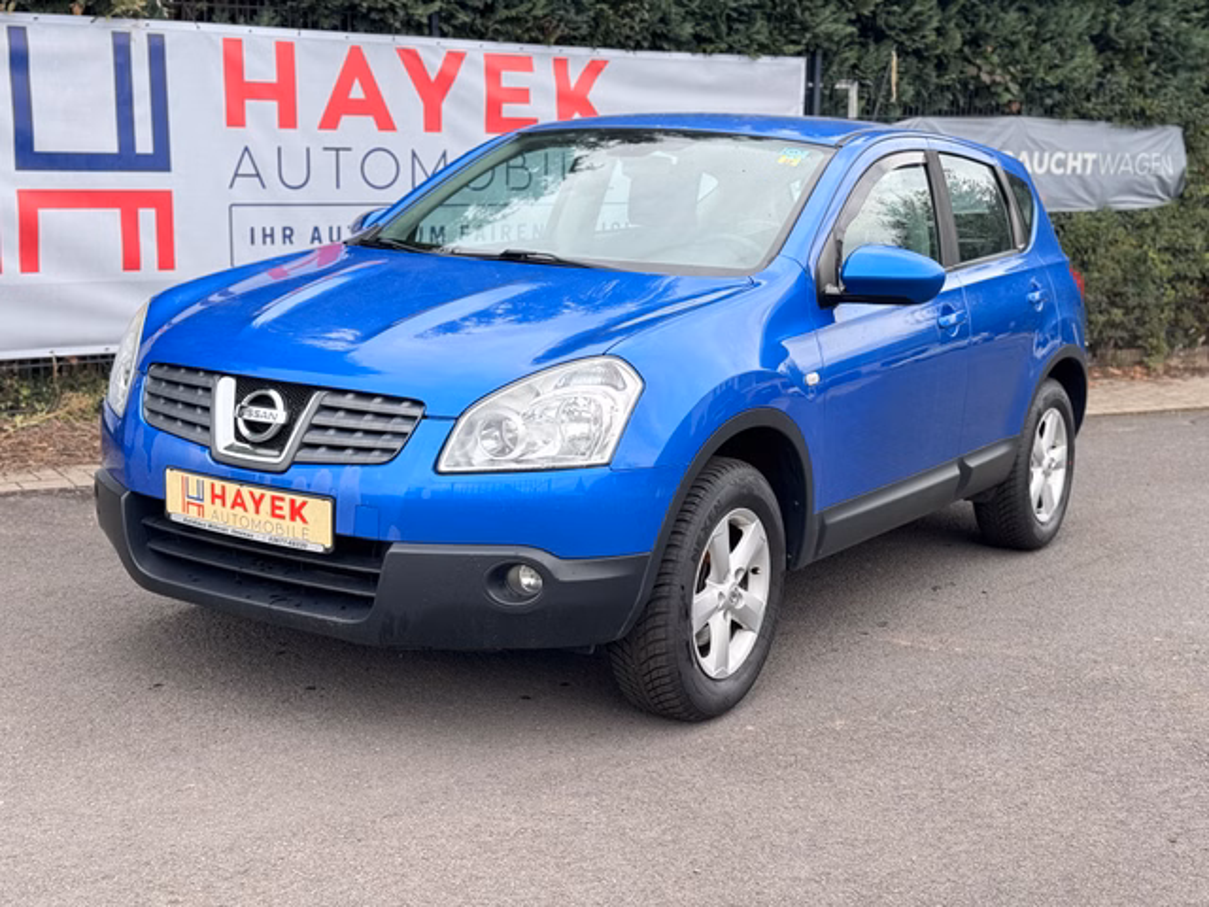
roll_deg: -0.7
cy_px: 454
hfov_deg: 39.7
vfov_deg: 30.3
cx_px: 604
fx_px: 1676
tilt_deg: -11.4
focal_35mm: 48
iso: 64
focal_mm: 6.76
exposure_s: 1/407
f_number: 1.78
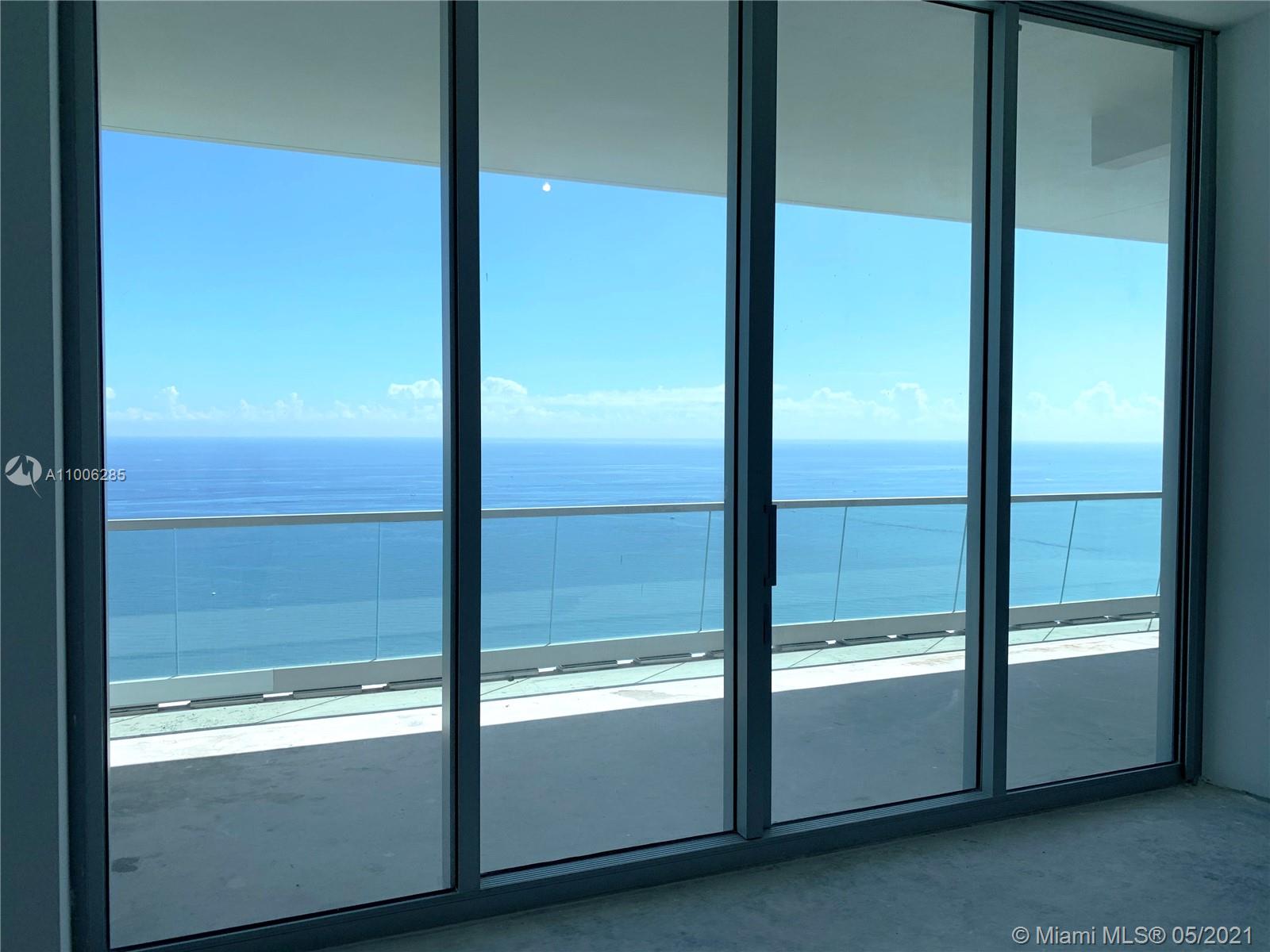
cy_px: 476
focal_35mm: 26
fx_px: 954
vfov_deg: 53.1
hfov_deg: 67.3
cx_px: 635
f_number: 1.8
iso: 25
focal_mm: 4.25
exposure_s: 1/1314
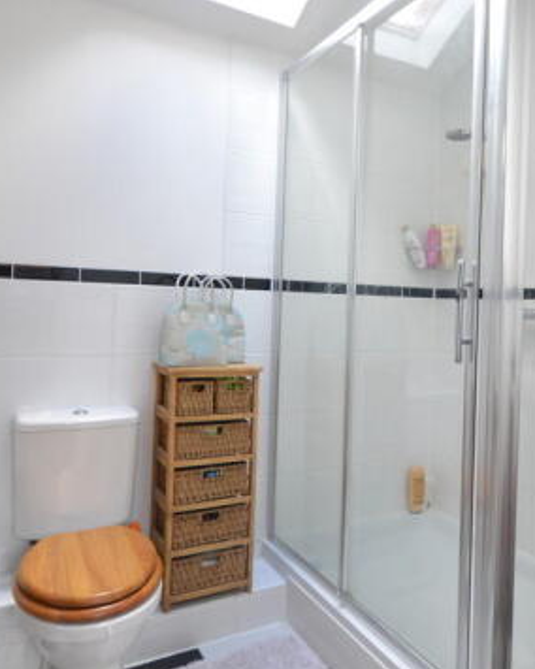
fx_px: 515
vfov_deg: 65.9
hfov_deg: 54.5
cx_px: 321
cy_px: 304
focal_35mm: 26
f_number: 4
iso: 100
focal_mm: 10
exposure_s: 1/10
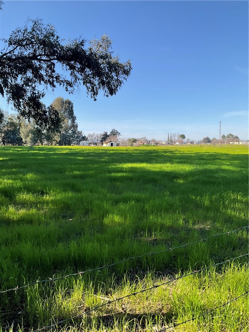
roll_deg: -0.5
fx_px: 278
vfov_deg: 61.7
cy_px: 166
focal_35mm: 29
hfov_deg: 48.2
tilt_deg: -6.0
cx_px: 124
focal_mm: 3
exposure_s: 1/997
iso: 16
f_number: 1.8
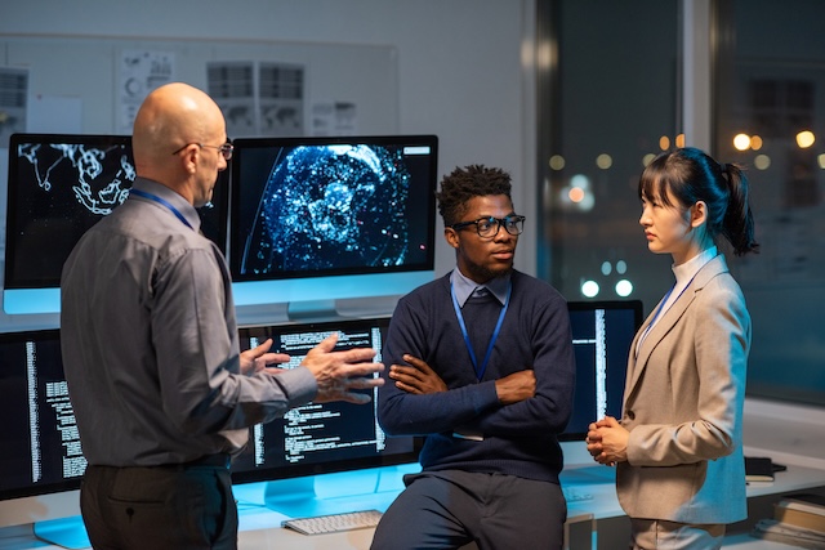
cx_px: 412
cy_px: 275
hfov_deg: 23.9
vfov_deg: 16.1
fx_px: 1948
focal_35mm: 85
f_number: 2.5
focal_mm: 85
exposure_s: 1/125
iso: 800
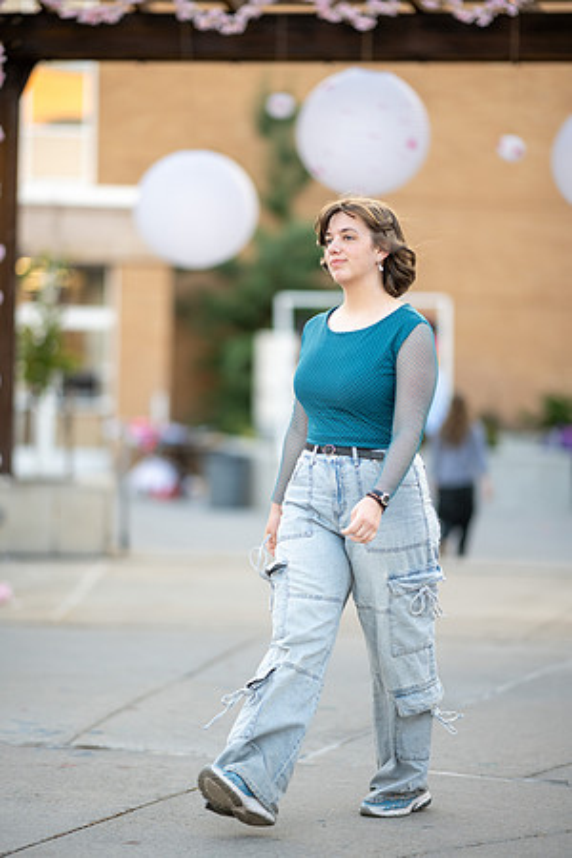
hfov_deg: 13.0
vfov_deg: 19.5
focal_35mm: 105
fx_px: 2502
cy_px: 429
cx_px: 286
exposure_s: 1/1000
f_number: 1.4
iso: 400
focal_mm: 105
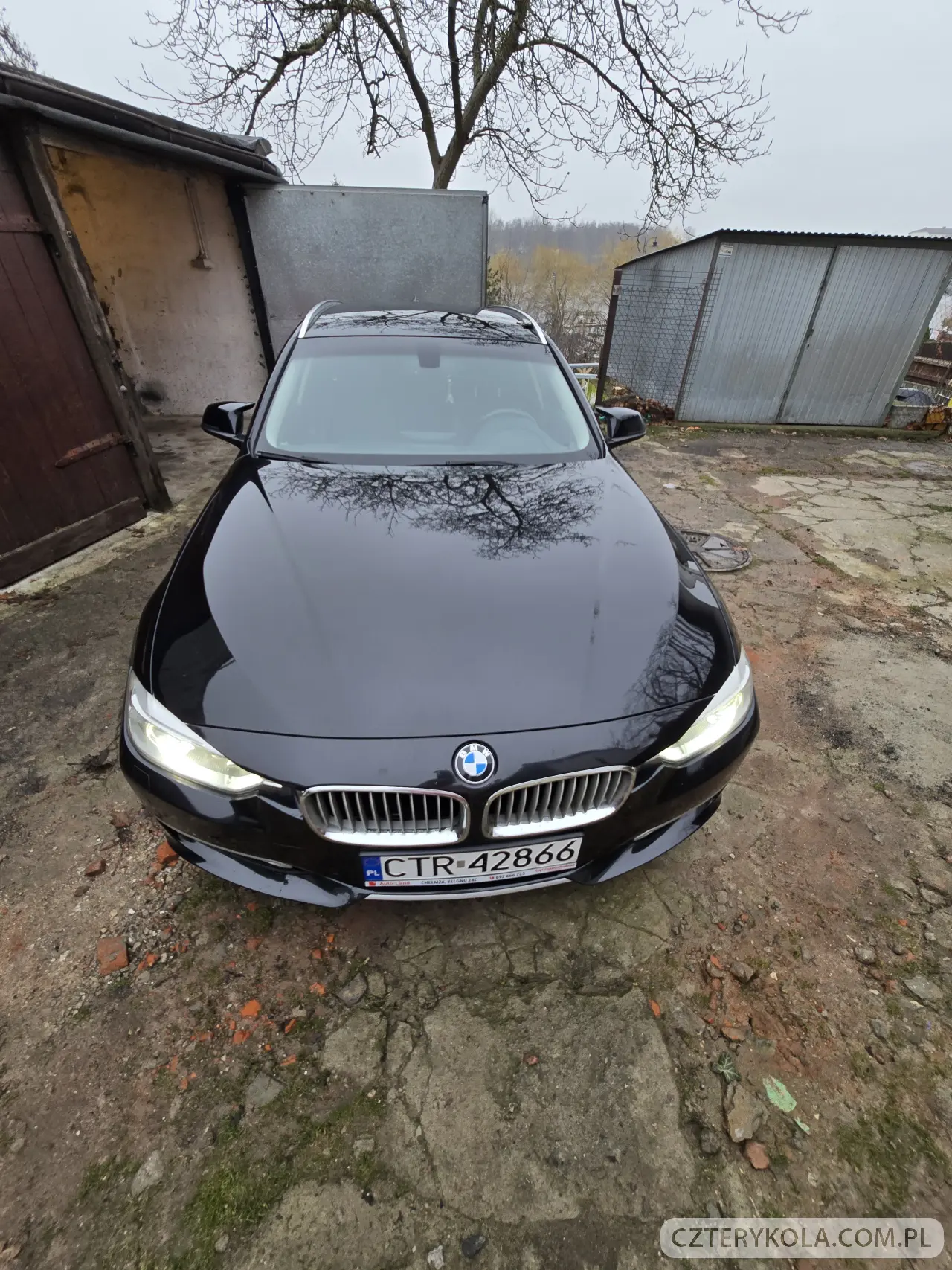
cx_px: 476
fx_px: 477
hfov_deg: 89.9
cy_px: 635
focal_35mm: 13
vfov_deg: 106.2
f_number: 2.2
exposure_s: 1/84.4
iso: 64
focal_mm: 2.2
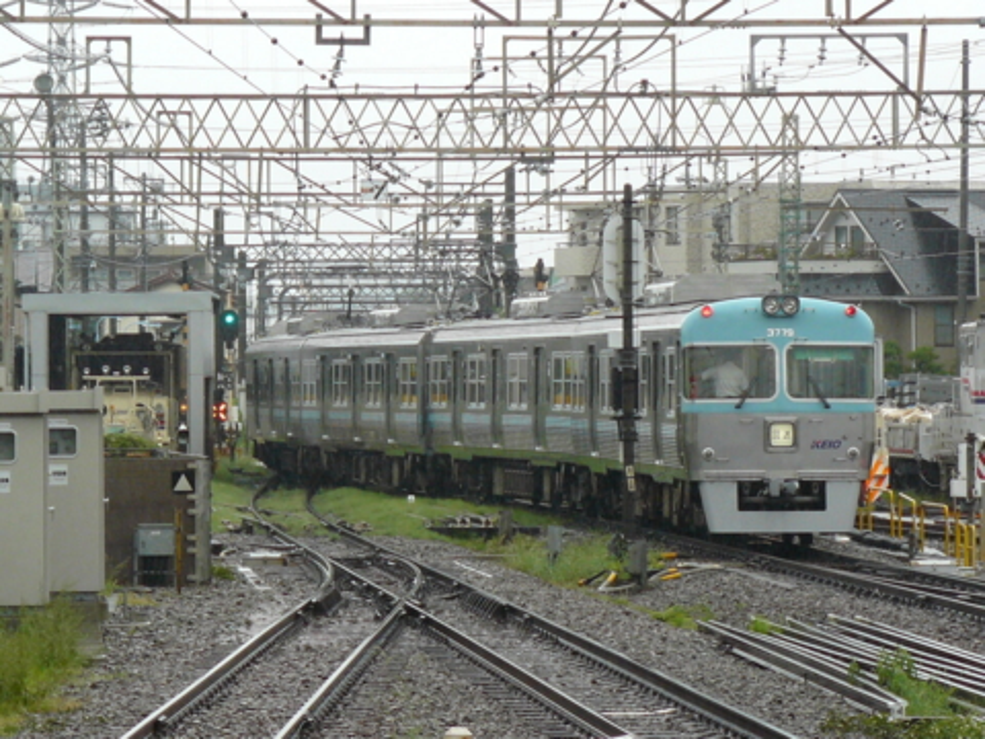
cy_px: 370
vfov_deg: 6.5
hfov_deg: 8.7
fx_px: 6459
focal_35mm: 227
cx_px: 492
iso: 200
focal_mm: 25.1
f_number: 3.3
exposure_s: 1/125
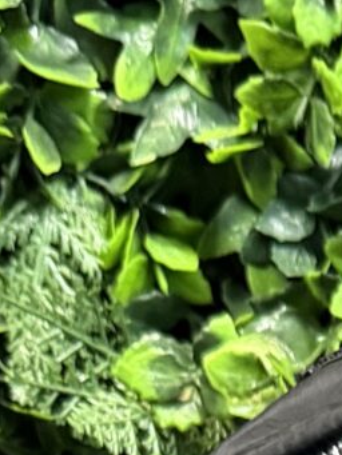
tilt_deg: -22.2
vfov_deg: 9.7
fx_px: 2370
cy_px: 1109
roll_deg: -1.0
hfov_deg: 7.7
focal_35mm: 180
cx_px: 810
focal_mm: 6.76
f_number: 1.78
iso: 400
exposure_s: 1/60
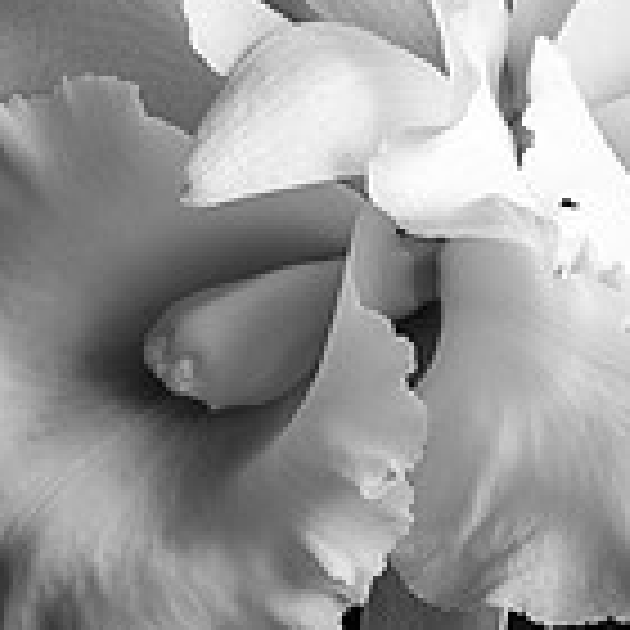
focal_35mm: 249
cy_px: -202
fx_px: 5127
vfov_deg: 7.0
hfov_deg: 7.0
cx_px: 346
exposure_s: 1/2
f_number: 13
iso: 200
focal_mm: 60.8
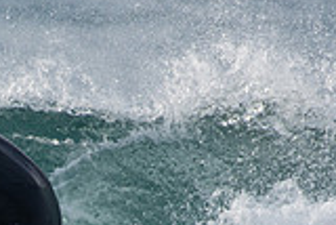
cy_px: 394
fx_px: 25437
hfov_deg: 0.8
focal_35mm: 2723
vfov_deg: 0.5
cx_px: -88
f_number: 5.6
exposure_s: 1/2000
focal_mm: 500
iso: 500
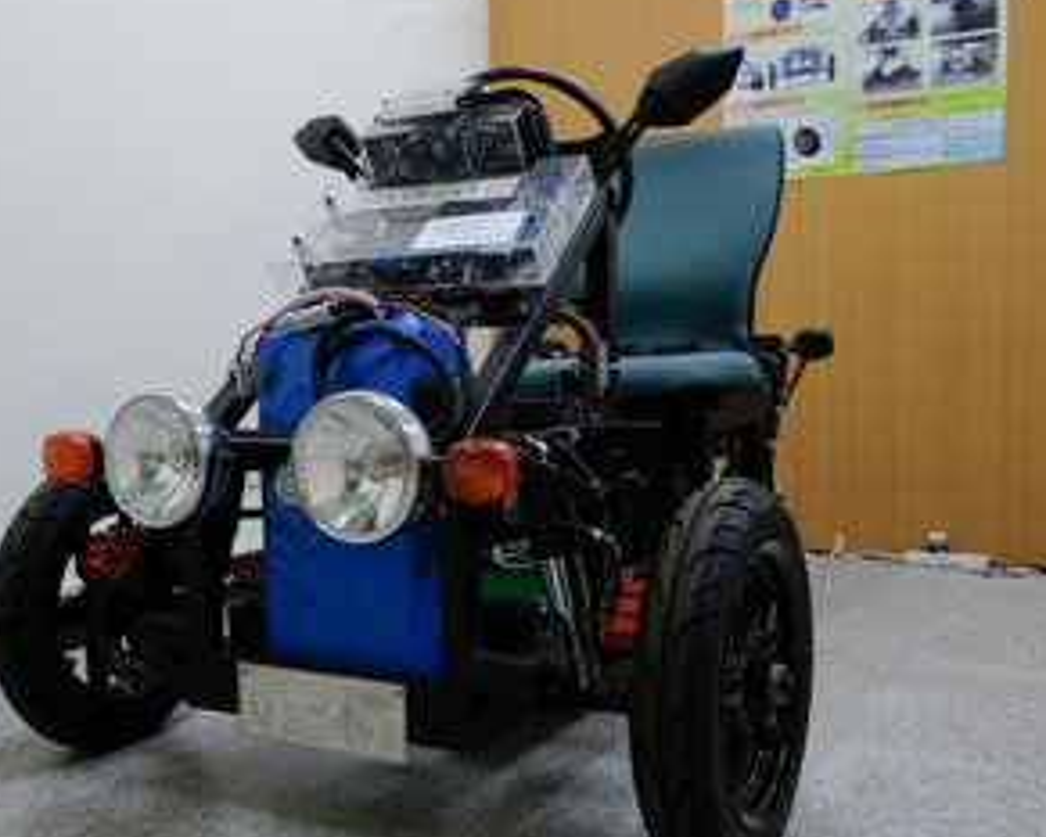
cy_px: 426
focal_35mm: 40
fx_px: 1239
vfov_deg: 37.4
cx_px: 403
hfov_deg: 45.5
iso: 640
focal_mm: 20.5
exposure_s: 1/180
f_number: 3.2
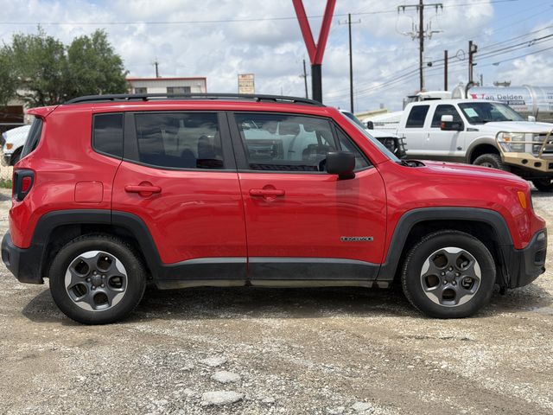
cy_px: 208
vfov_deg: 30.3
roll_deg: +2.8
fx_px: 767
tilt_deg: -5.5
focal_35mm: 48
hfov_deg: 39.7
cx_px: 276
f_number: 1.78
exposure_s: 1/3704
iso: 64
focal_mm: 6.76
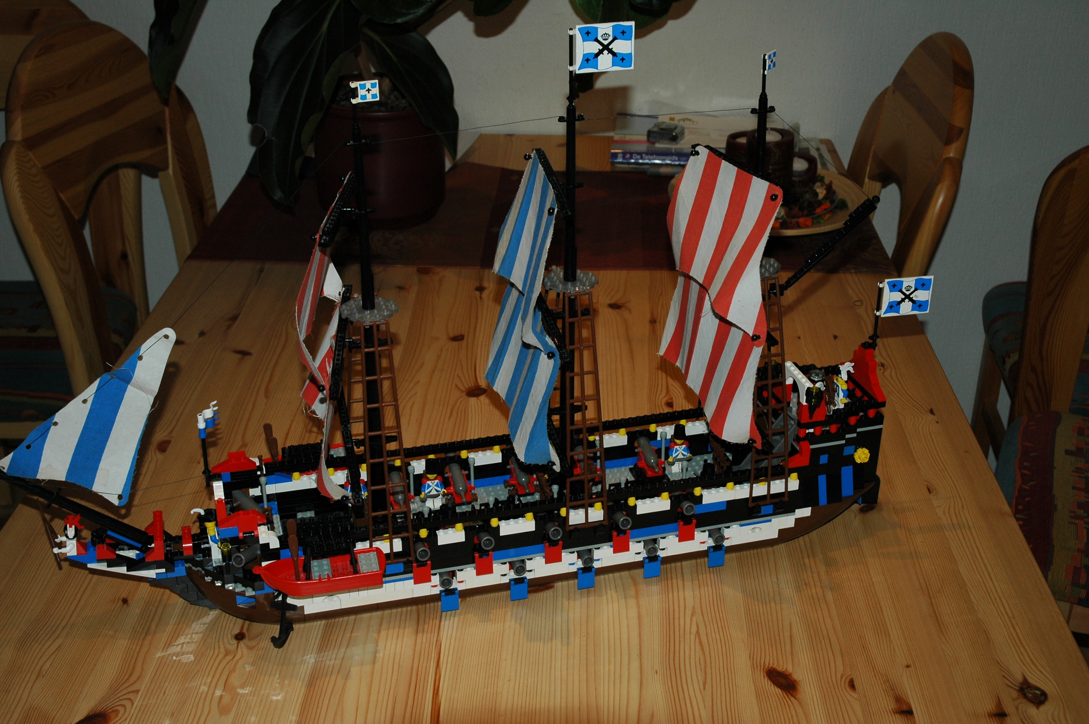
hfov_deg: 42.4
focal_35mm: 46
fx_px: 1405
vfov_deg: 28.9
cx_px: 544
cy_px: 362
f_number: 7.1
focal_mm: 31
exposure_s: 1/125
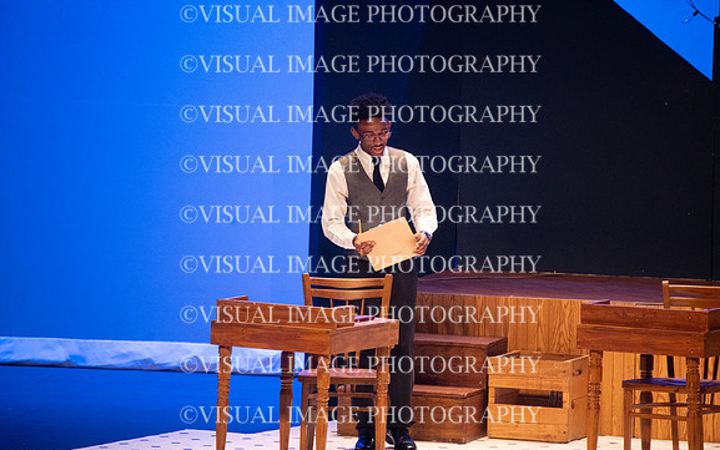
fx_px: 8440
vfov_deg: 3.1
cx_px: 361
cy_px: 239
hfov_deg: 4.9
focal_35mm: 430
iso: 10000
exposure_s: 1/160
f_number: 6.3
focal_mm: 420
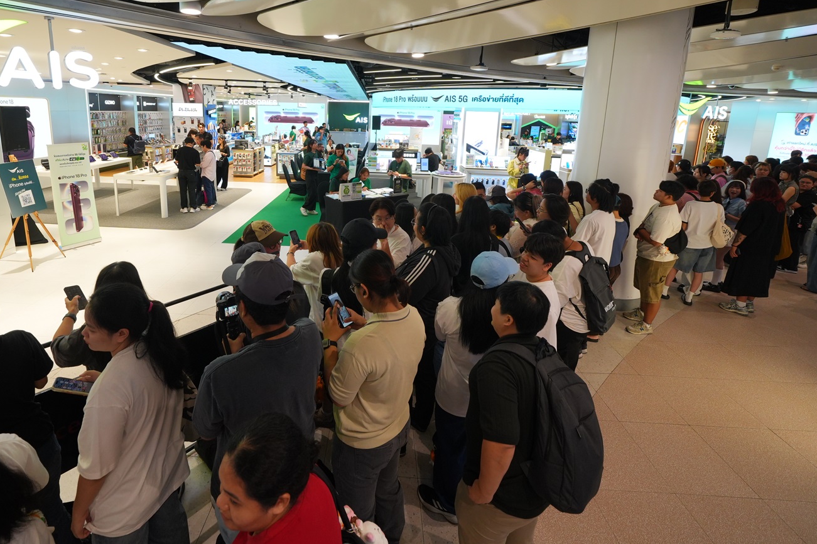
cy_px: 187
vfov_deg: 68.7
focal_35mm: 17
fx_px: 386
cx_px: 352
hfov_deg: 92.7
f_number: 5
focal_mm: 12
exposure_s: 1/125
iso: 800
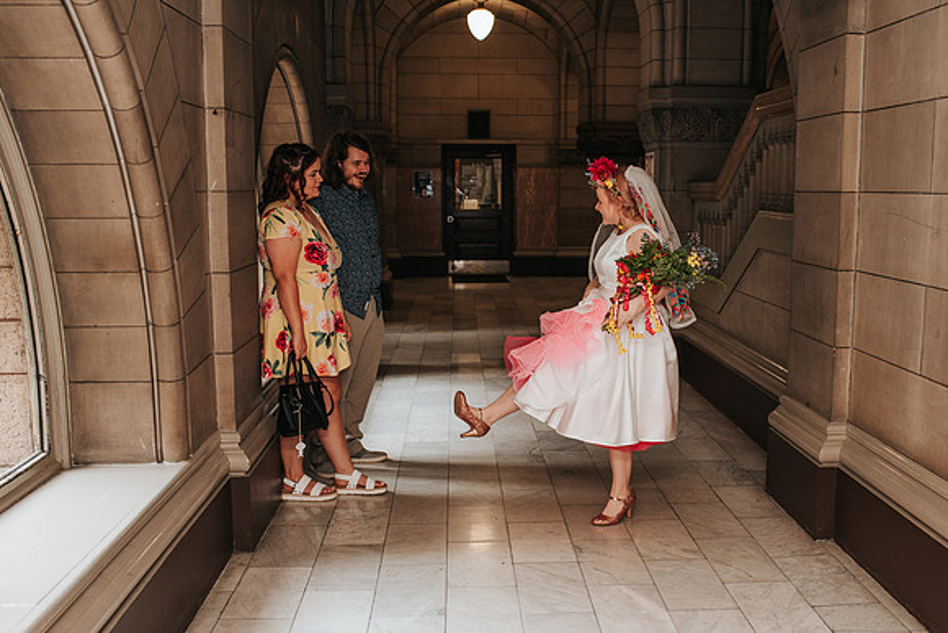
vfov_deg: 32.7
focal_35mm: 41
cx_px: 538
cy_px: 357
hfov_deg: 47.3
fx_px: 1078
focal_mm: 35
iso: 1000
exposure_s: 1/160
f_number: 4
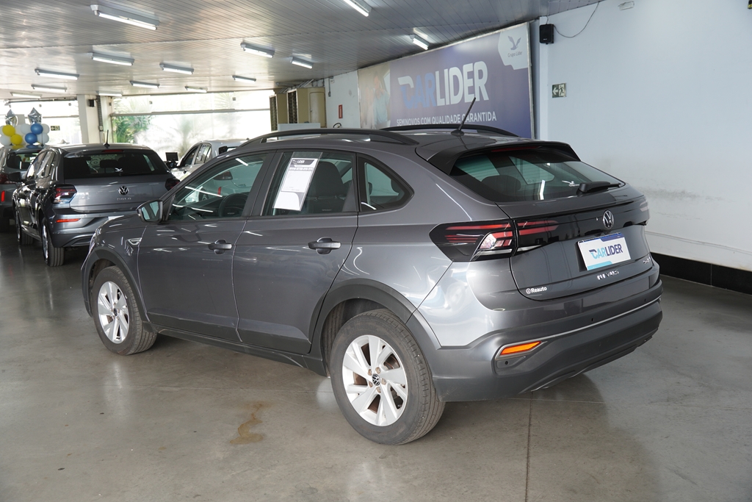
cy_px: 251
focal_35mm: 38
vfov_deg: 35.5
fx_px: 783
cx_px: 376
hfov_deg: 51.3
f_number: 3.5
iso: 200
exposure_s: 1/60
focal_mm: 25
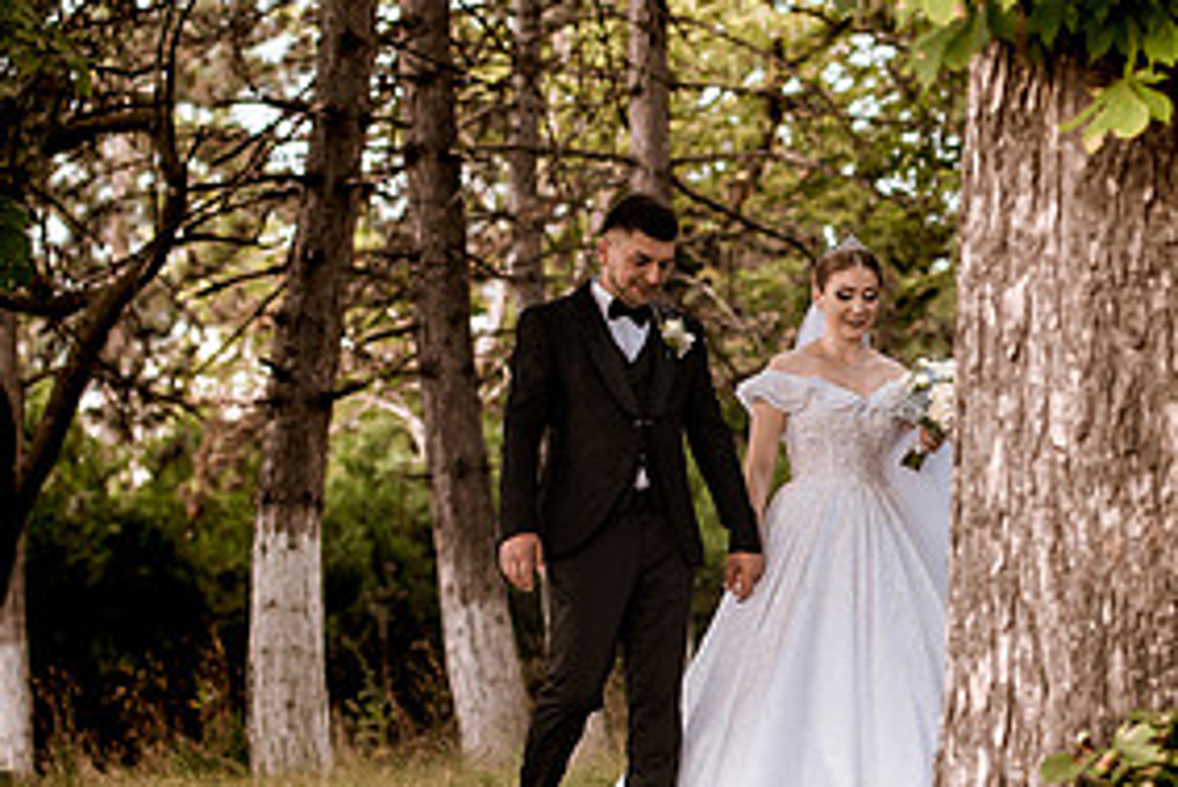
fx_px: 6613
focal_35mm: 202
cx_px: 845
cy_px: 404
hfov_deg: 10.2
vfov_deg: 6.8
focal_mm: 90
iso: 125
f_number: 3.2
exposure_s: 1/250
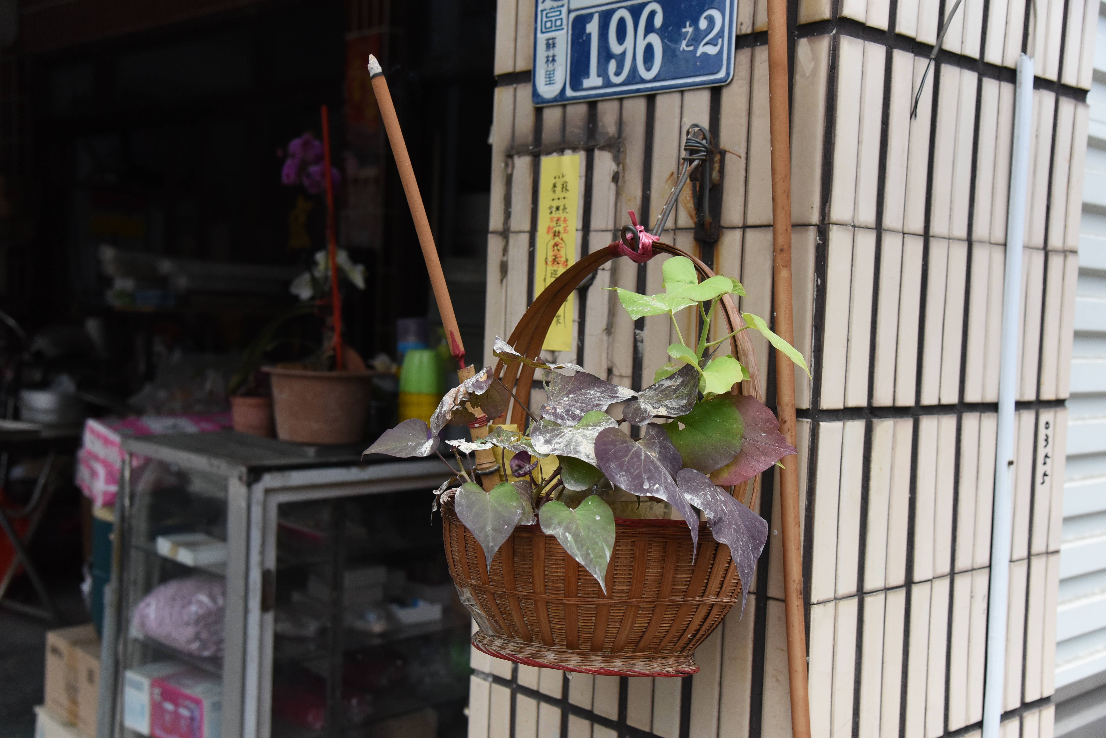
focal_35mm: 40
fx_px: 1229
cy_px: 369
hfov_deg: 48.4
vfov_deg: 33.4
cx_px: 553
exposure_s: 1/4000
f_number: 5
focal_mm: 40
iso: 2000
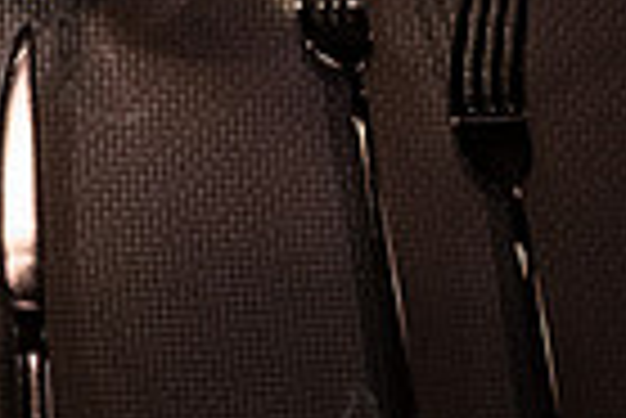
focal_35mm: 156
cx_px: -513
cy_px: -196
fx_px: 2715
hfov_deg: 12.1
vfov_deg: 8.6
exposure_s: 1/250
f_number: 4
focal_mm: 35
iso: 8000
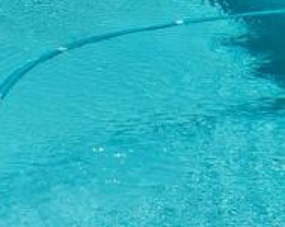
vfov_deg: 14.7
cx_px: -101
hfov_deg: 18.2
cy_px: -120
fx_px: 818
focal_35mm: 97
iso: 400
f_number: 14
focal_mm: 17
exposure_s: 1/800
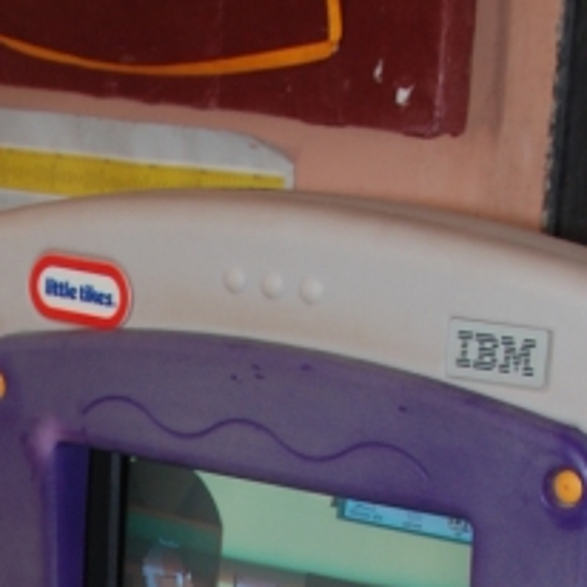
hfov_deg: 12.8
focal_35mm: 133
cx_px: -78
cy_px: 1077
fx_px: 2554
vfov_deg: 12.0
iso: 200
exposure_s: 1/60
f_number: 4
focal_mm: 21
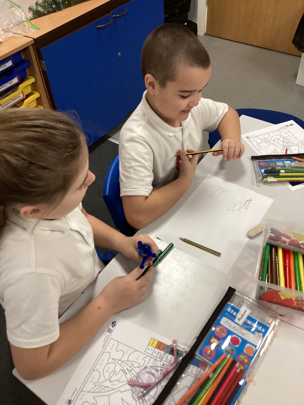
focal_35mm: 31
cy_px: 202
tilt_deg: -46.5
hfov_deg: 45.4
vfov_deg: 58.4
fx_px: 363
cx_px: 152
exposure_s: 1/50
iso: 125
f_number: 2.4
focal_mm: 3.3
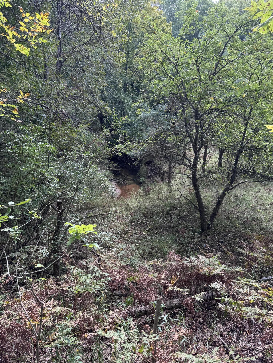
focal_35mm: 24
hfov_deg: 56.8
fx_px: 252
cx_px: 136
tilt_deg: -14.0
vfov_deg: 71.6
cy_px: 182
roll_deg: -0.4
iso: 80
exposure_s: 1/349
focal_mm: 6.76
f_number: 1.78
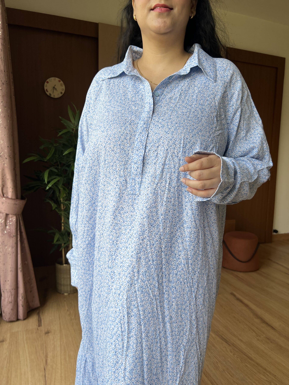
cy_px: 192
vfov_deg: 67.3
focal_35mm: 26
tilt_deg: -6.8
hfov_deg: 53.1
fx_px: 289
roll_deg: -0.6
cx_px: 144
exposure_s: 1/516
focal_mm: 5.7
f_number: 1.5
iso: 50
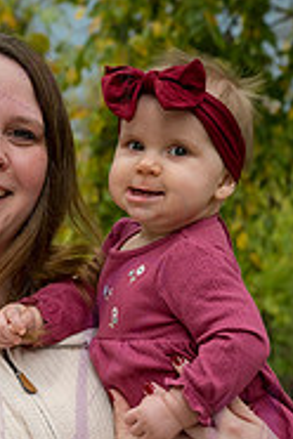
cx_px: 28
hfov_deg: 10.8
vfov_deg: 16.2
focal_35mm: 126
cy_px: 293
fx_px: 1538
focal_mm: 52
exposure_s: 1/500
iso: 400
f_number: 6.3
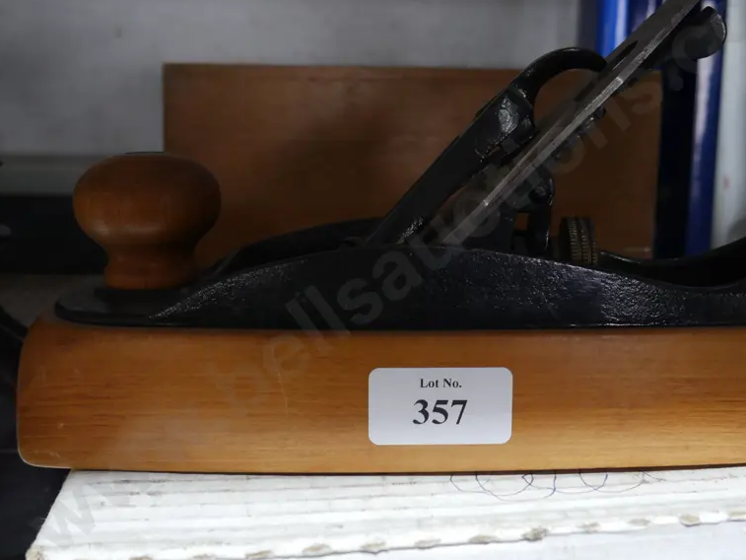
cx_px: 442
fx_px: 991
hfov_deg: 41.1
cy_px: 238
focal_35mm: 46
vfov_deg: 31.5
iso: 800
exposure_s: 1/60
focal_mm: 17
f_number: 4
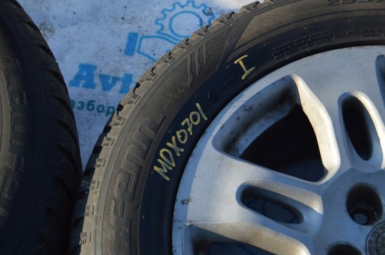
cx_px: 215
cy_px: 122
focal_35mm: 97
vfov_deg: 14.1
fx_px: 1031
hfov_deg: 21.1
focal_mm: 55
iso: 100
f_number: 5.6
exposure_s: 1/125
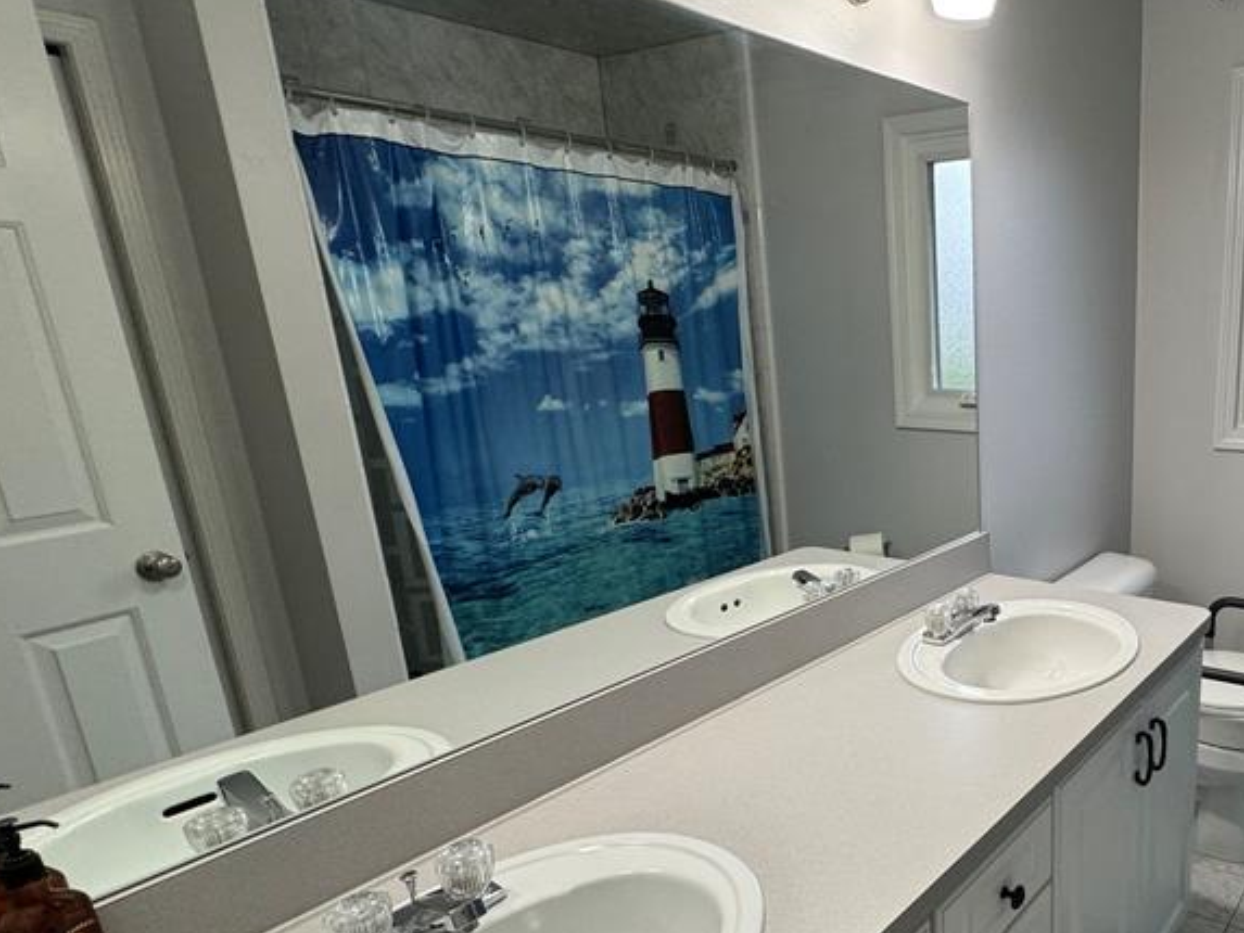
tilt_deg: -16.8
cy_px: 566
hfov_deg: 62.8
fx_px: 899
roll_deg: -0.3
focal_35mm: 25
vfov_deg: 54.4
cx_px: 1014
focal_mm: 2.22
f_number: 2.2
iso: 160
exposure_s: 1/99
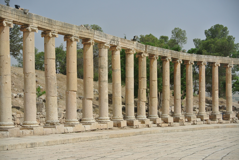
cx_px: 120
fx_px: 538
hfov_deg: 25.0
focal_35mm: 81
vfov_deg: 16.9
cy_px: 80
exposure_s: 1/500
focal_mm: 30
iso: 100
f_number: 4.5
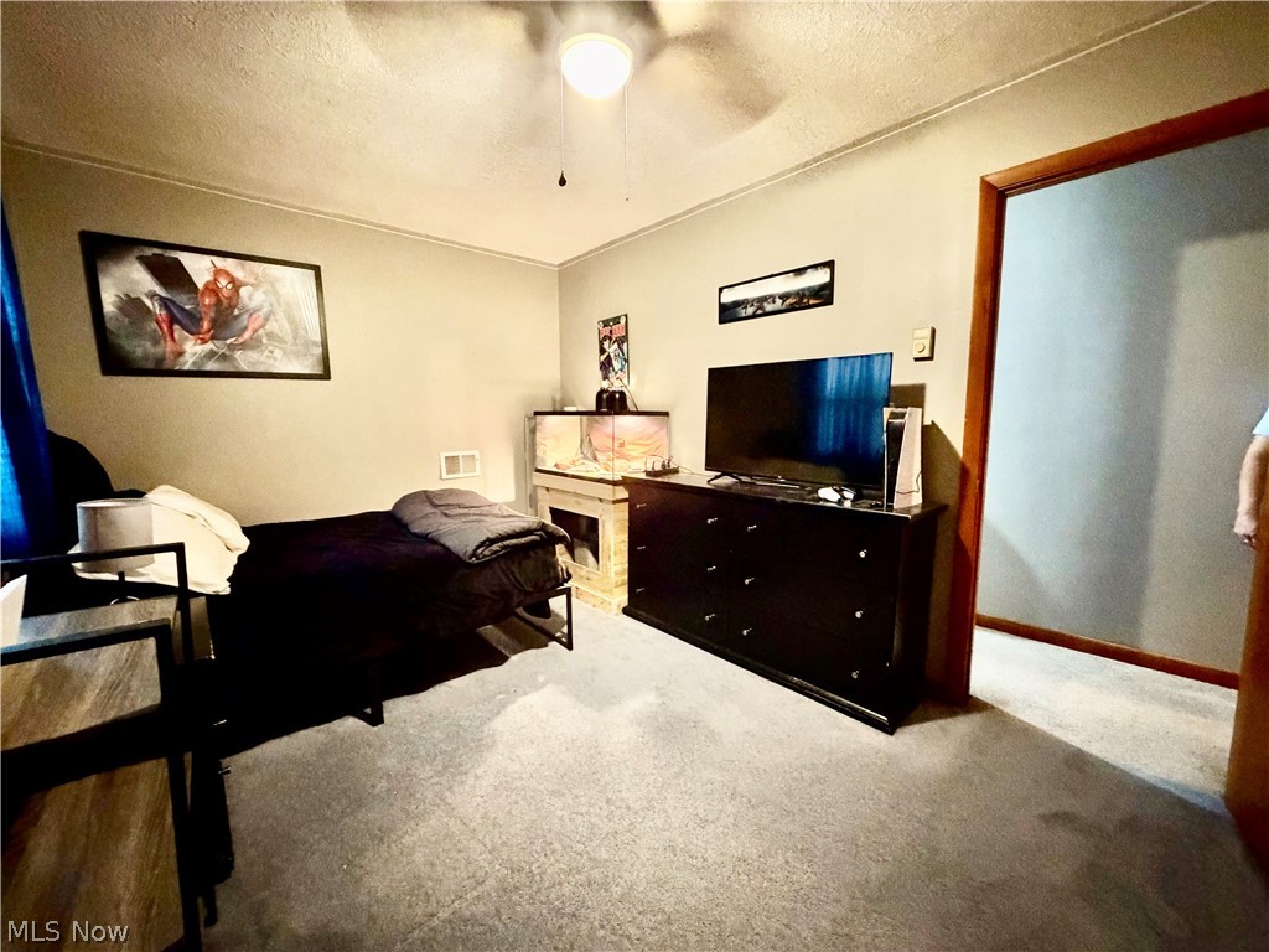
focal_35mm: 14
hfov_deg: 102.1
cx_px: 634
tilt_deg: -7.0
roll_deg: +0.9
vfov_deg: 85.7
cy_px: 476
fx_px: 513
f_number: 2.2
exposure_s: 1/30
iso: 1600
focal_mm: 2.22
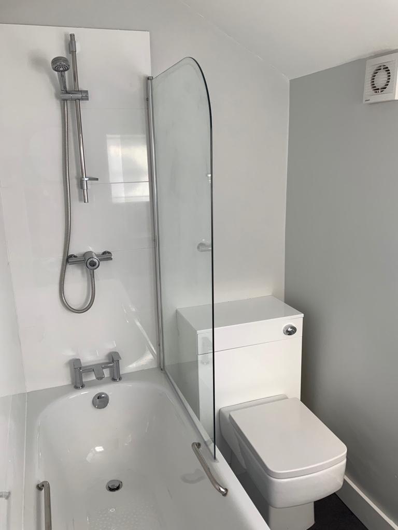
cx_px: 199
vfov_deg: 61.7
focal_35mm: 29
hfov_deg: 48.2
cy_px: 265
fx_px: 445
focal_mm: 3
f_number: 1.8
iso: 16
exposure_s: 1/100
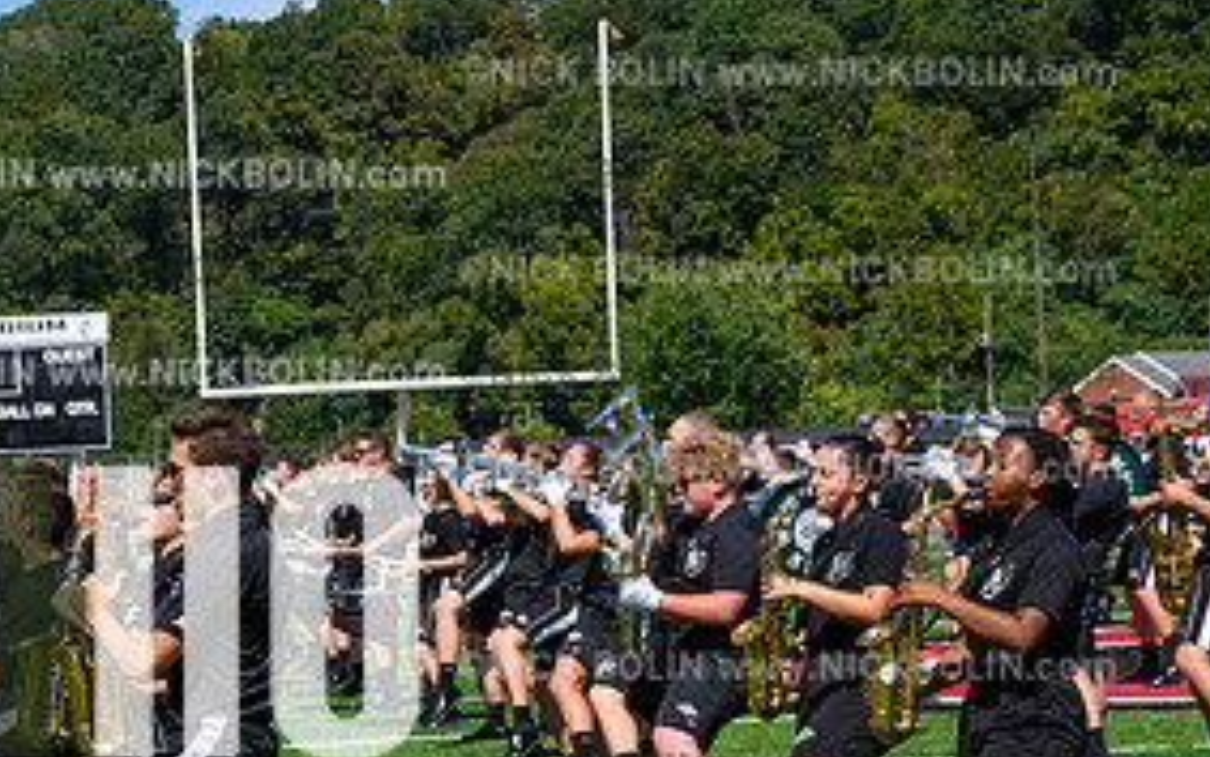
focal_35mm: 146
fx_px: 4816
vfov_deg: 9.0
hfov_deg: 14.2
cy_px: 669
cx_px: 115
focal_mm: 70
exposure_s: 1/640
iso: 160
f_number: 8
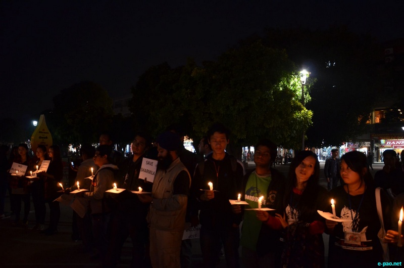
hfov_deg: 67.5
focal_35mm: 27
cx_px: 202
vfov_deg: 47.7
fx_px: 302
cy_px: 134
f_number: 3.5
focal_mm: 18
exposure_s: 1/30
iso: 1400
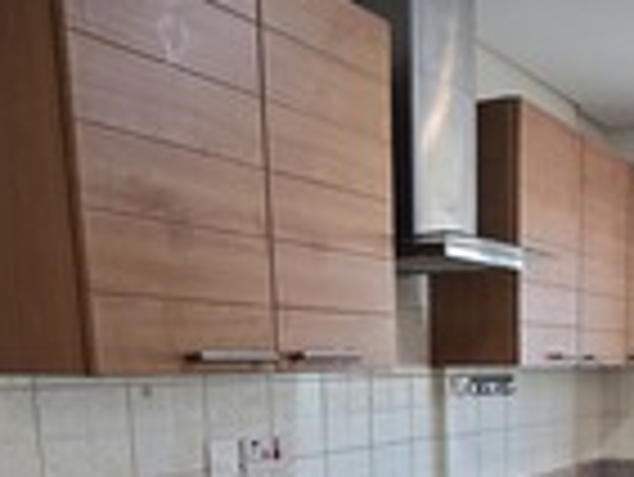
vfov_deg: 30.5
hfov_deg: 42.8
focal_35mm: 42
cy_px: 533
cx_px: 501
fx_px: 770
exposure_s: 1/50
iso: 125
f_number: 2.2
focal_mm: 2.2
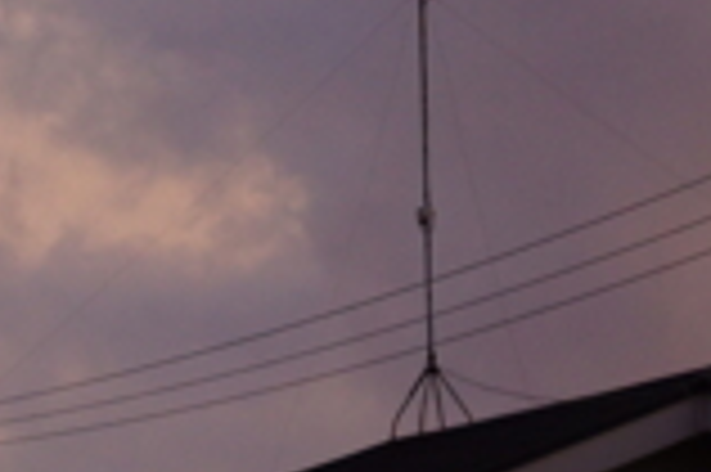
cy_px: -429
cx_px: -338
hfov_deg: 7.6
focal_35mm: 267
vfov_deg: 5.1
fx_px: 5259
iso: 250
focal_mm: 35
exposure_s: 1/60
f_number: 5
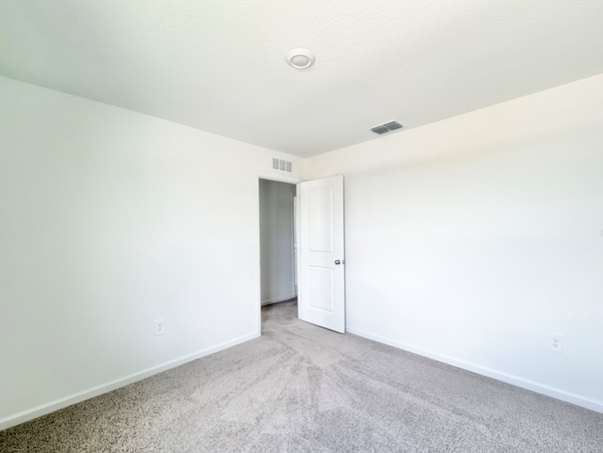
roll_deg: +0.5
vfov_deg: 81.7
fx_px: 261
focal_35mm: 15
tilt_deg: -1.1
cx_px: 316
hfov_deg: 98.1
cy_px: 233
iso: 160
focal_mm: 2.22
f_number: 2.2
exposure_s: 1/121
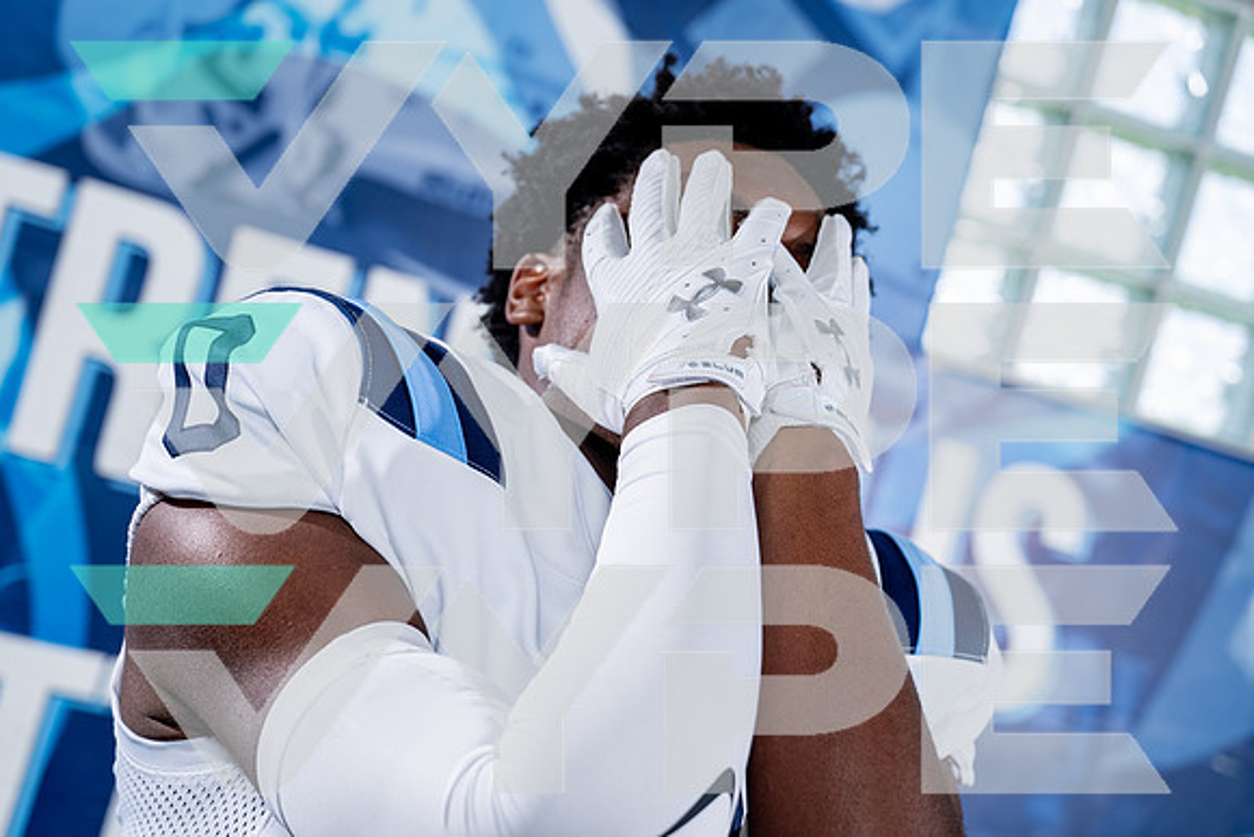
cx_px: 627
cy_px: 418
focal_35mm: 68
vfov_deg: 20.1
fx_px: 2362
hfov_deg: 29.7
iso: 100
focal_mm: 66
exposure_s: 1/250
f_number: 4
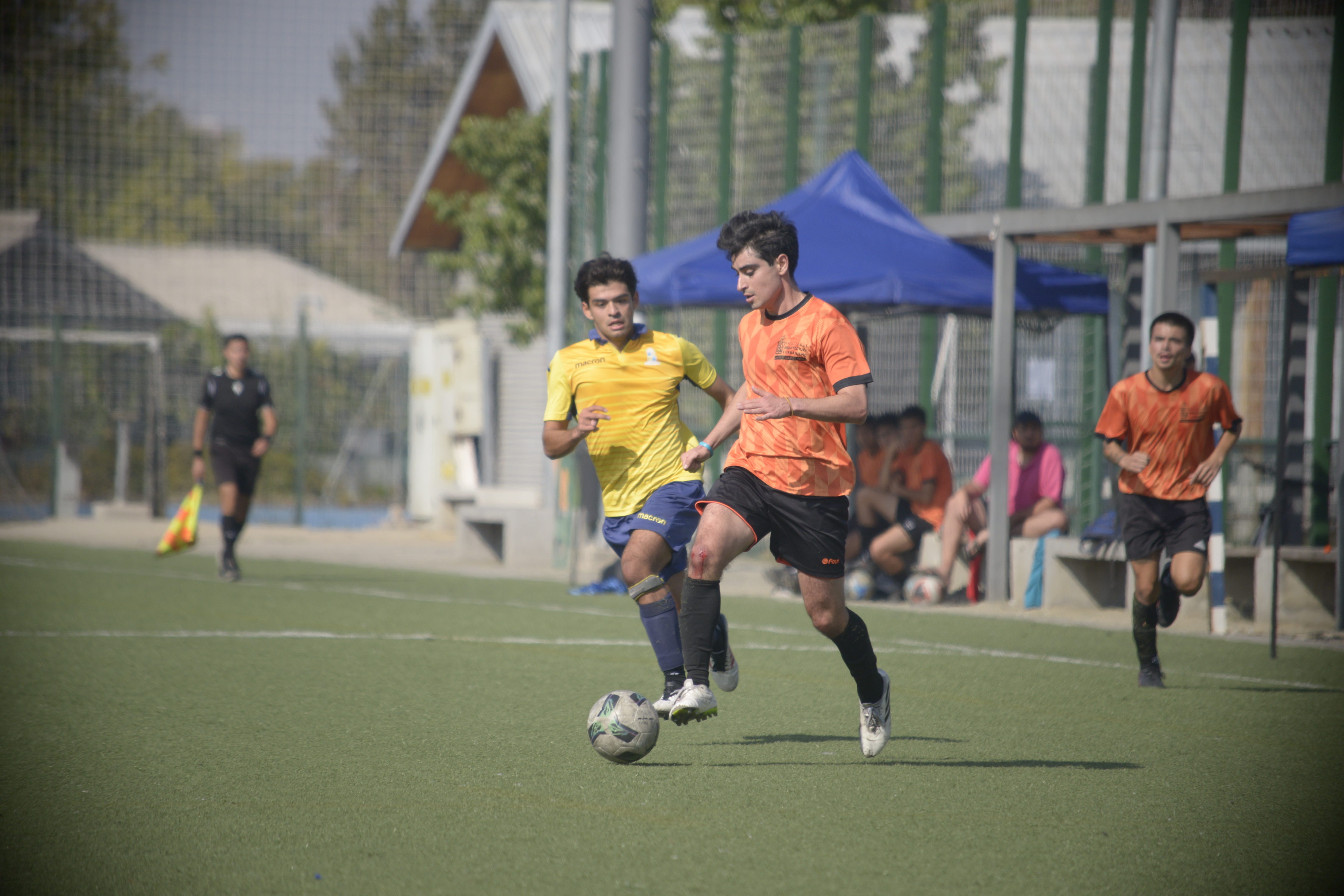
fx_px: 11199
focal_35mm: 300
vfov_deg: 4.6
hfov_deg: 6.9
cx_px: 672
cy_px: 448
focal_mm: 300
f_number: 6.3
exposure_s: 1/2500
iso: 640
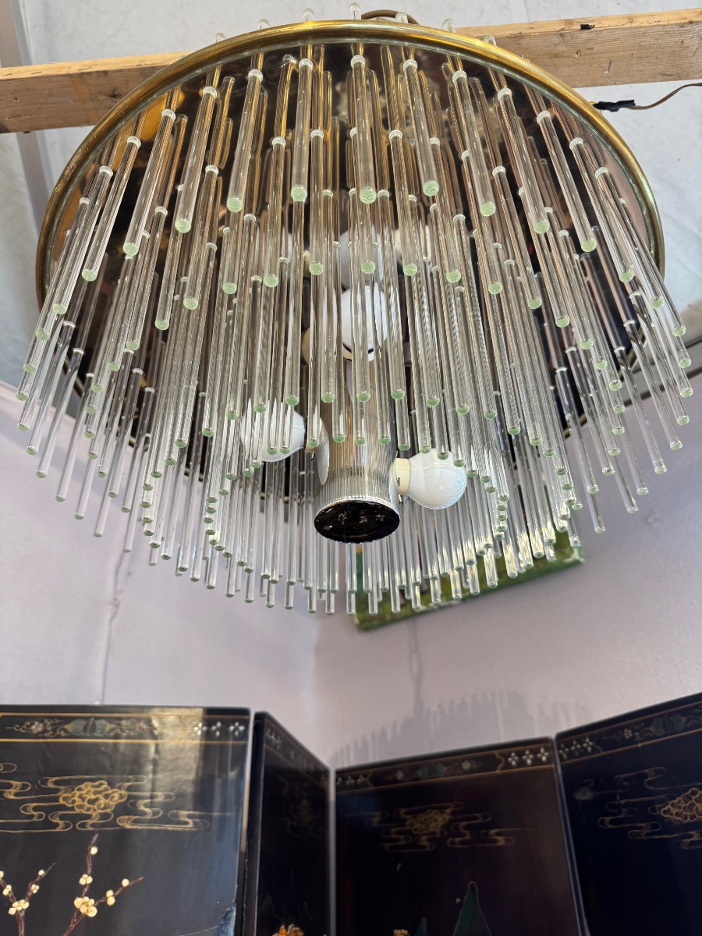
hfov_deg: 56.8
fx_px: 649
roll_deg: +1.6
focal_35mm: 24
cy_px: 468
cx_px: 351
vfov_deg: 71.6
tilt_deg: +33.7
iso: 125
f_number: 1.78
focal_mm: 6.76
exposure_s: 1/50
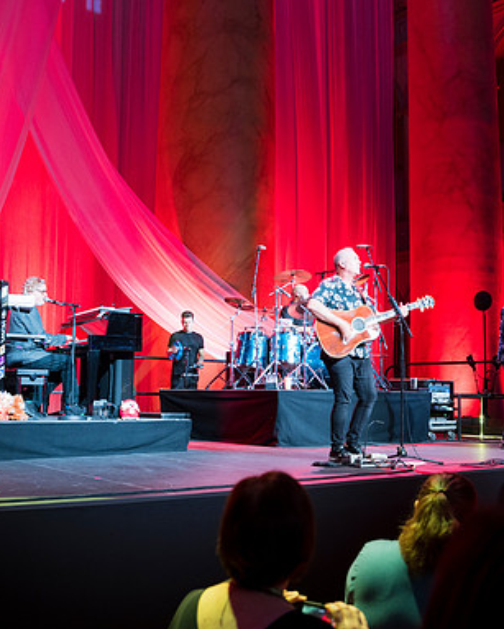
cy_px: 308
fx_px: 764
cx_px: 235
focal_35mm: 41
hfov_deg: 36.5
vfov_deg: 44.8
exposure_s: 1/40
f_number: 4
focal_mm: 28
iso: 800
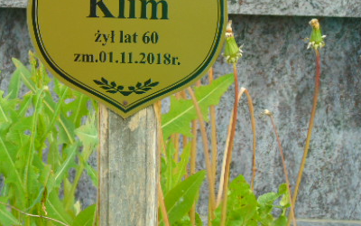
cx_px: 124
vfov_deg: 4.8
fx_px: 2706
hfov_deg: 7.6
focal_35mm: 275
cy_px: 38
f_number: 4.9
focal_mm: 29
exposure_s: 1/125
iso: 80
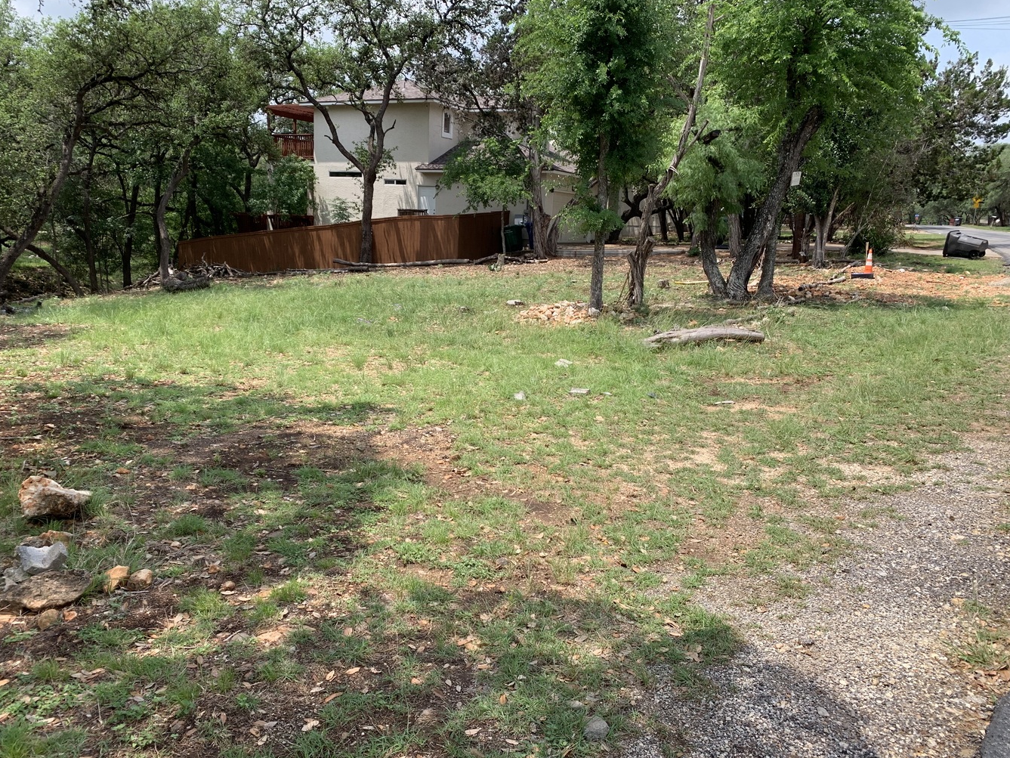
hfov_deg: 63.4
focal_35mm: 28
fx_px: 817
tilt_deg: -10.1
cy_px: 380
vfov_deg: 49.8
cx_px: 483
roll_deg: -2.1
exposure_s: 1/1387
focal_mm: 4.25
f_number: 1.8
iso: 25
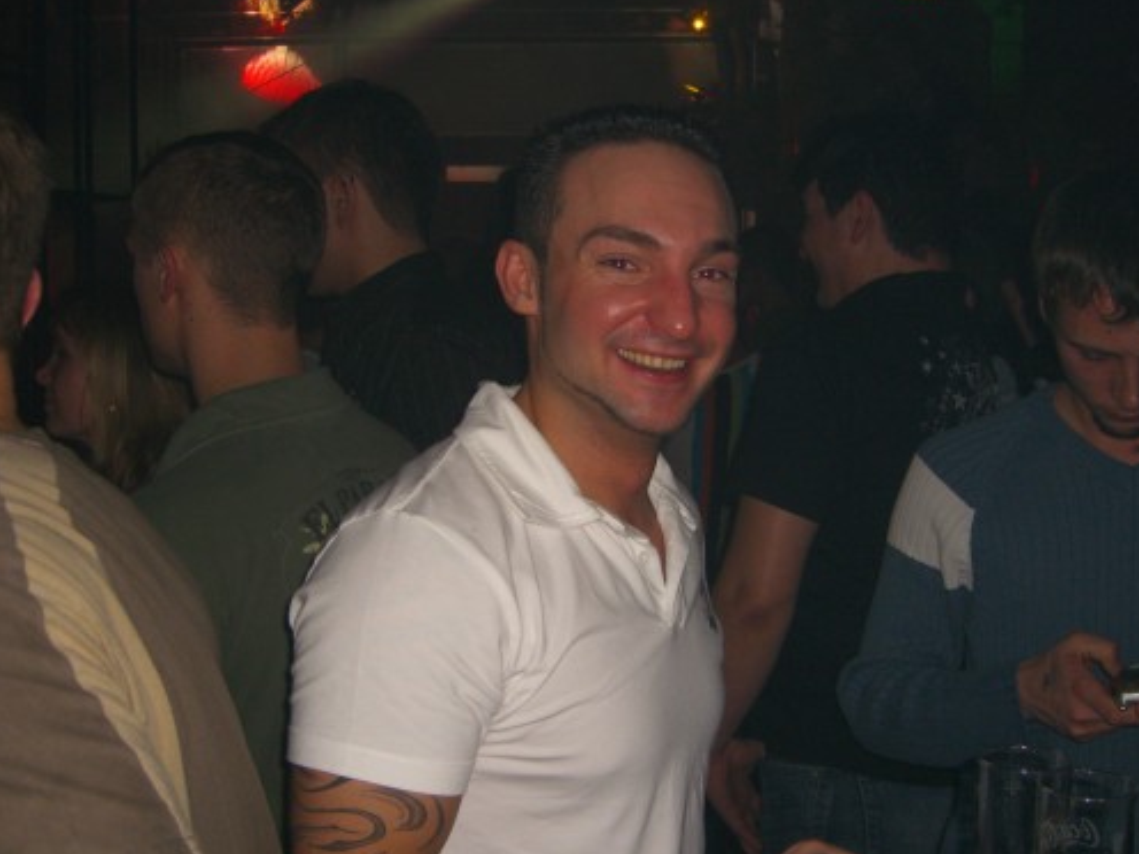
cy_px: 471
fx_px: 1514
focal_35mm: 46
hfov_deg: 41.2
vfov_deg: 31.5
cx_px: 606
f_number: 2.8
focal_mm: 7.9
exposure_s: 1/60
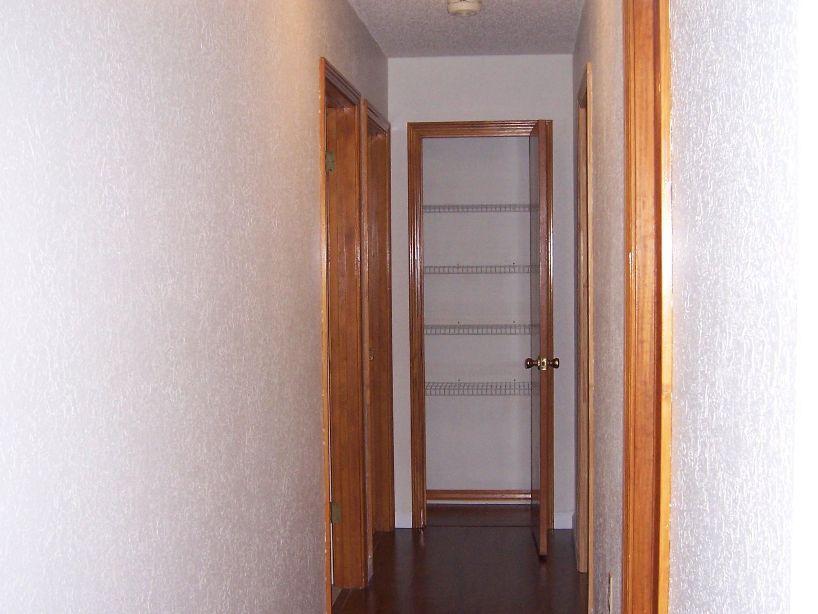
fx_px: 1087
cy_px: 354
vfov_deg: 31.5
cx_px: 415
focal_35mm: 46
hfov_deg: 41.2
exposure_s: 1/60
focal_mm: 6
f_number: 3
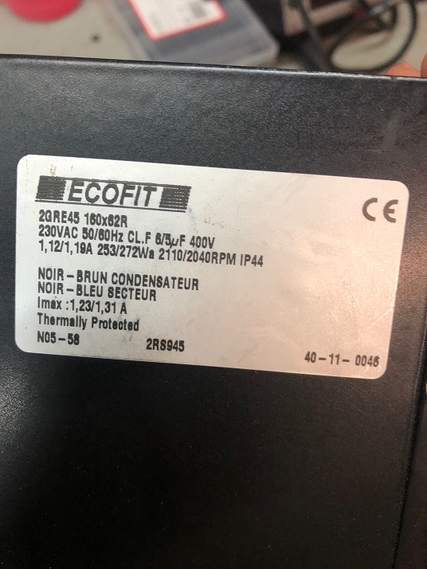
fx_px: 460
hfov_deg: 49.8
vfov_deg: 63.4
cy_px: 284
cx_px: 214
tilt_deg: -67.1
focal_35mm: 28
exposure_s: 1/20
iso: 40
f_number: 1.8
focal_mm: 4
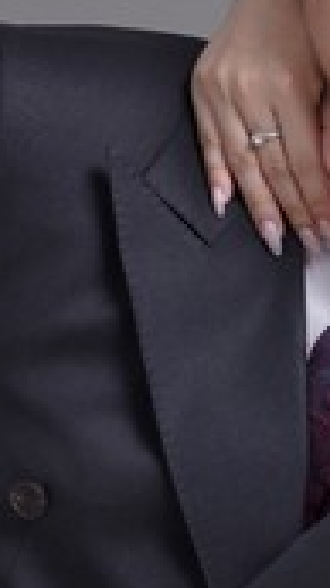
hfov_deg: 4.2
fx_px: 4456
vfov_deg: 7.5
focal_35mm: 286
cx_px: 578
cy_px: 744
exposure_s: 1/200
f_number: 3.5
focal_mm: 52.5
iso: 500
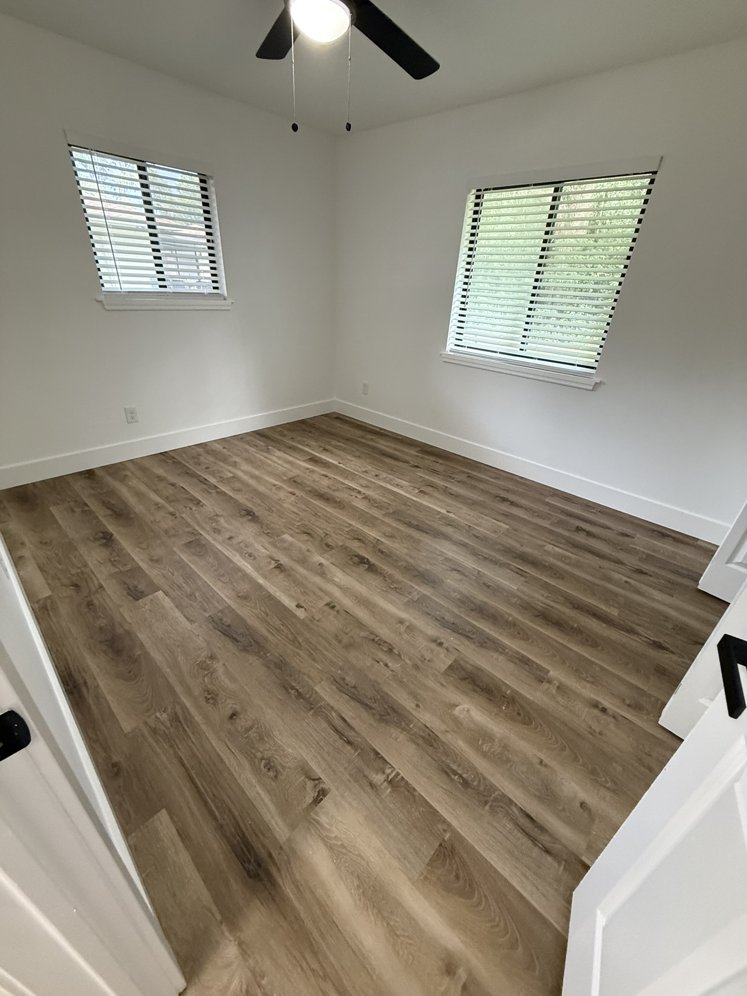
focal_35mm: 14
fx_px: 403
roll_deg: -4.7
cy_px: 498
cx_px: 374
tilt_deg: -29.2
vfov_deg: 102.1
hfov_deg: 85.7
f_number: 2.2
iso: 500
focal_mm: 2.22
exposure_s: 1/60
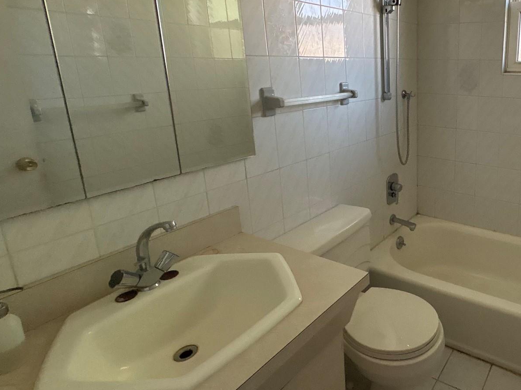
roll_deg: -0.6
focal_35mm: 24
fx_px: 361
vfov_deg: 56.1
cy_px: 144
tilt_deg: -13.1
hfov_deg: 64.2
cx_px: 429
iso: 400
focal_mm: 2.22
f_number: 2.2
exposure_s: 1/60
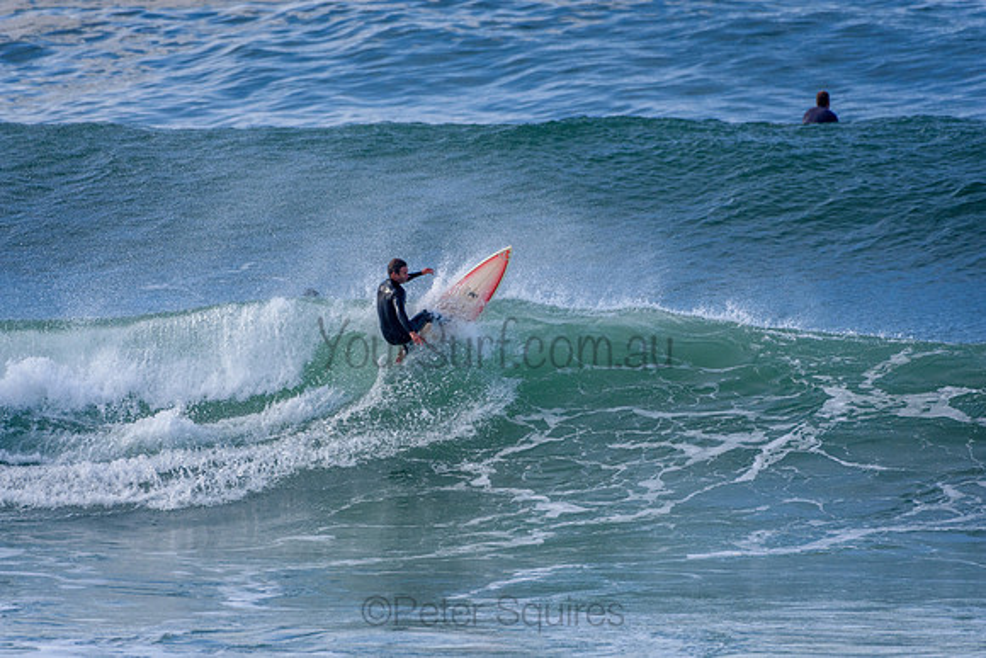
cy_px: 329
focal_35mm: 750
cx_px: 493
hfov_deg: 2.7
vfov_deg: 1.8
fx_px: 20546
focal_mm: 500
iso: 450
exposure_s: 1/2000
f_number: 5.6
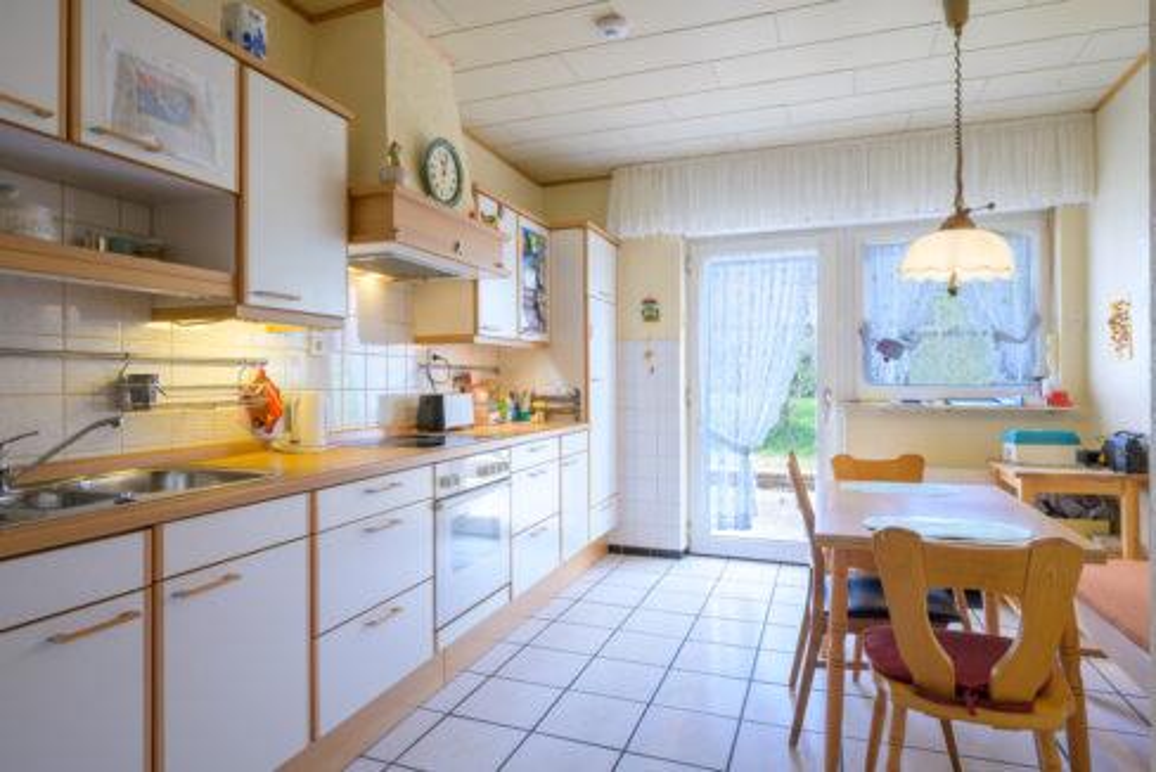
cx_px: 578
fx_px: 643
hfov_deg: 83.9
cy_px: 386
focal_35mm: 20
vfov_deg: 62.0
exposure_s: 1/30
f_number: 9
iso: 200
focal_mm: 20
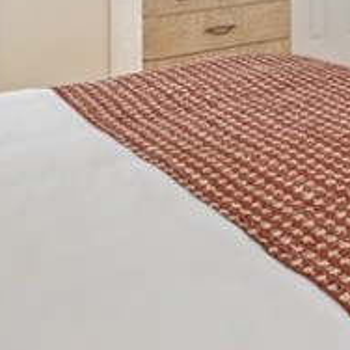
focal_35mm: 74
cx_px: 458
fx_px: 847
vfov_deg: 20.6
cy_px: -148
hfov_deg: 21.1
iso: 200
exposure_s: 1/13
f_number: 9
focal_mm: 16
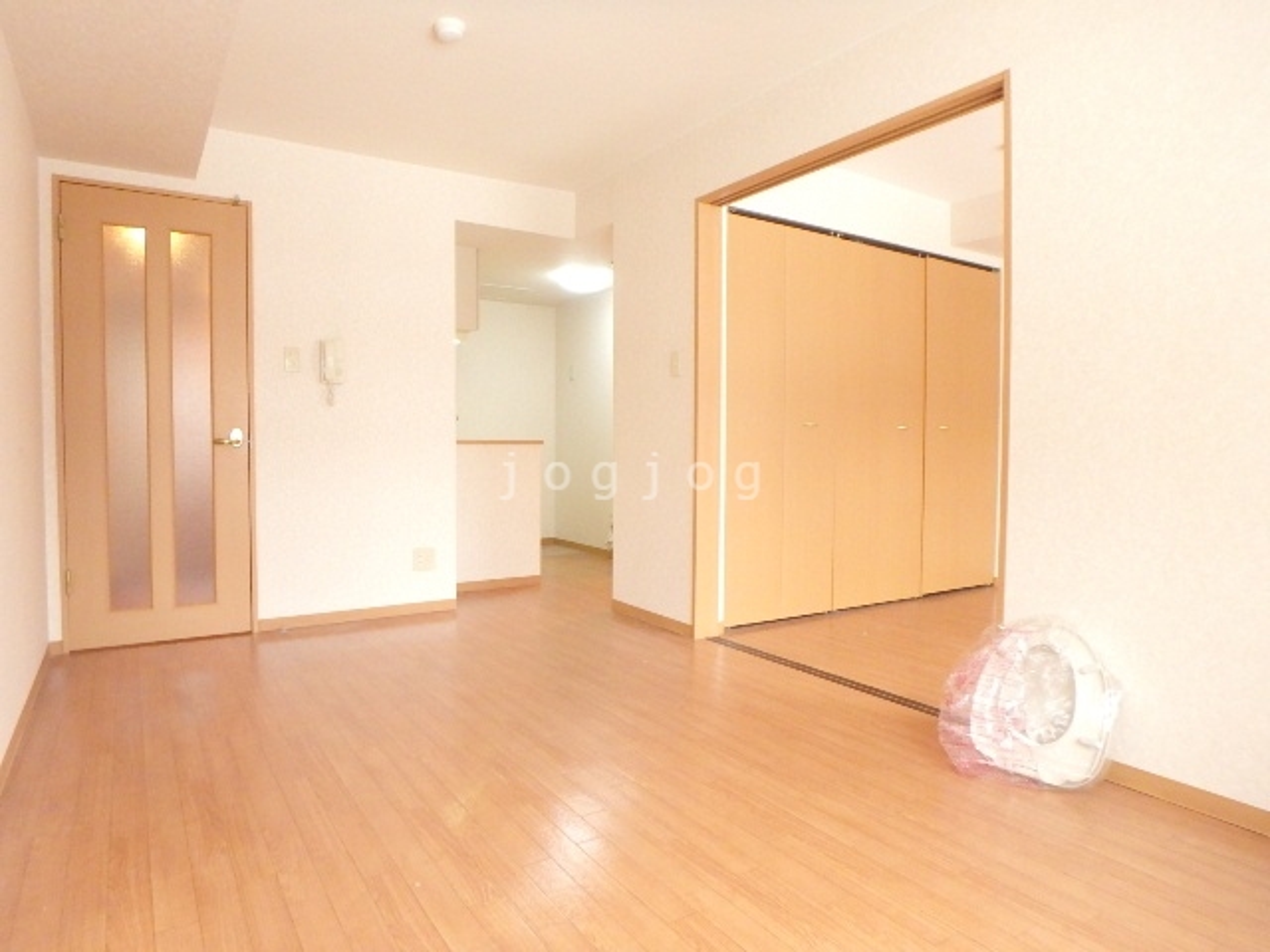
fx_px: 770
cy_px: 476
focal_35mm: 21
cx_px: 635
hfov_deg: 79.0
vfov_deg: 63.4
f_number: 3.5
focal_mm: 3.7
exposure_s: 1/30
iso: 800
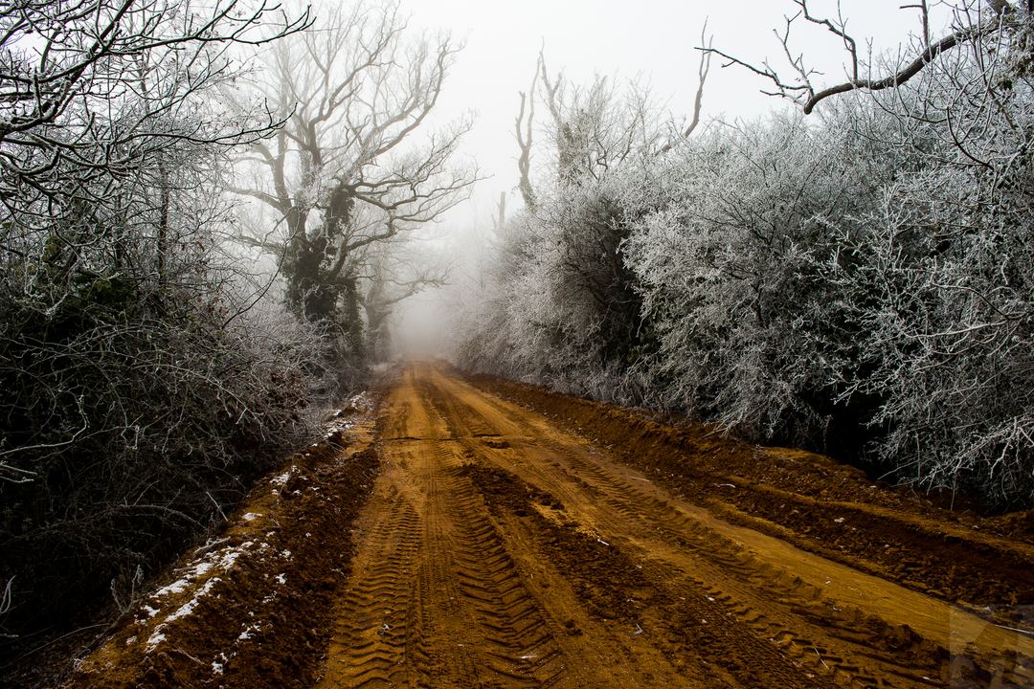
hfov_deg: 73.7
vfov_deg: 53.1
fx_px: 689
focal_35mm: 24
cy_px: 344
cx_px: 517
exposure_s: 1/60
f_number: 11
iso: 320
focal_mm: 24
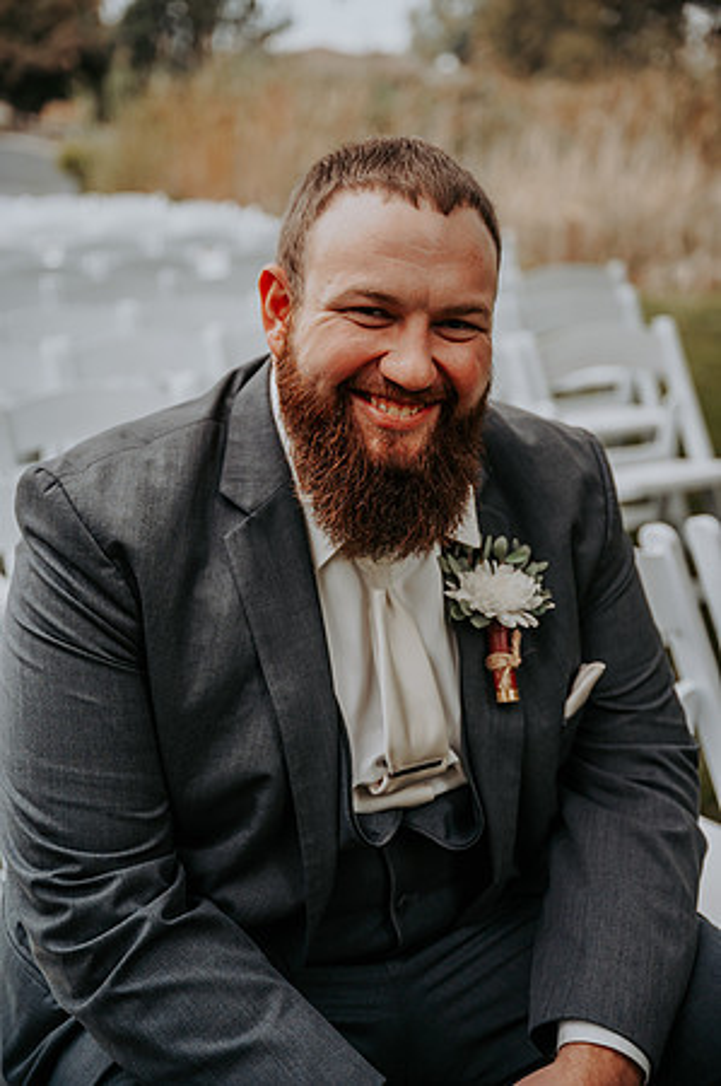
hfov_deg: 27.5
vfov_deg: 40.4
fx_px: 1475
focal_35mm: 49
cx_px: 360
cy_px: 543
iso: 500
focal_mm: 49
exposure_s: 1/1000
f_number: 2.8
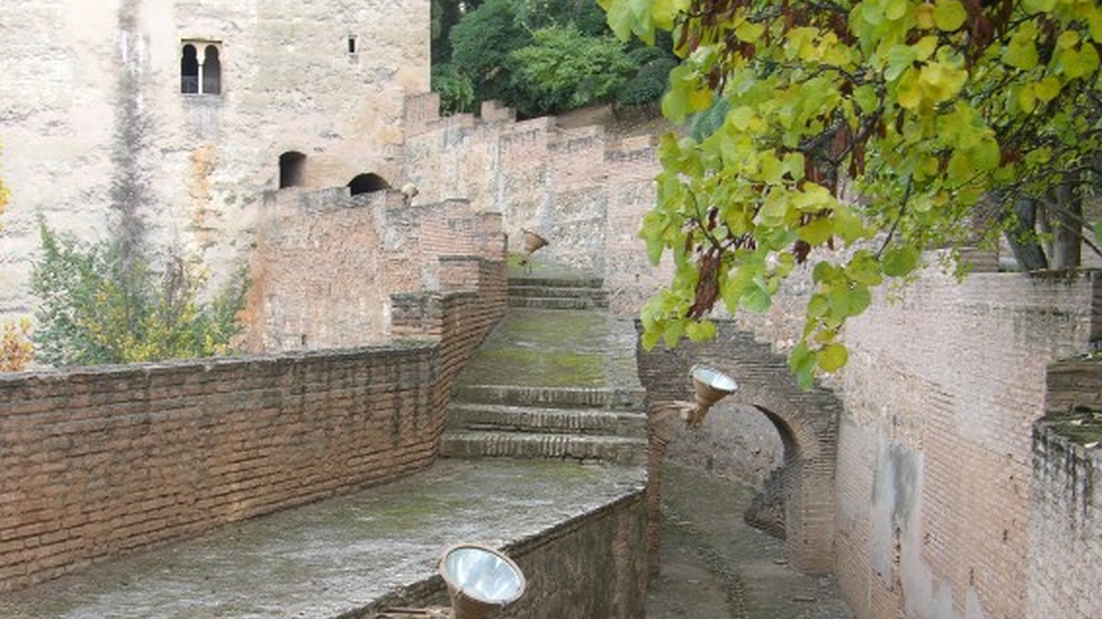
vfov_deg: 17.6
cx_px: 545
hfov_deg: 31.0
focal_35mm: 68
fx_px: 1986
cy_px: 487
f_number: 3.3
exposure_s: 1/38.6
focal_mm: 11.6
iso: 50
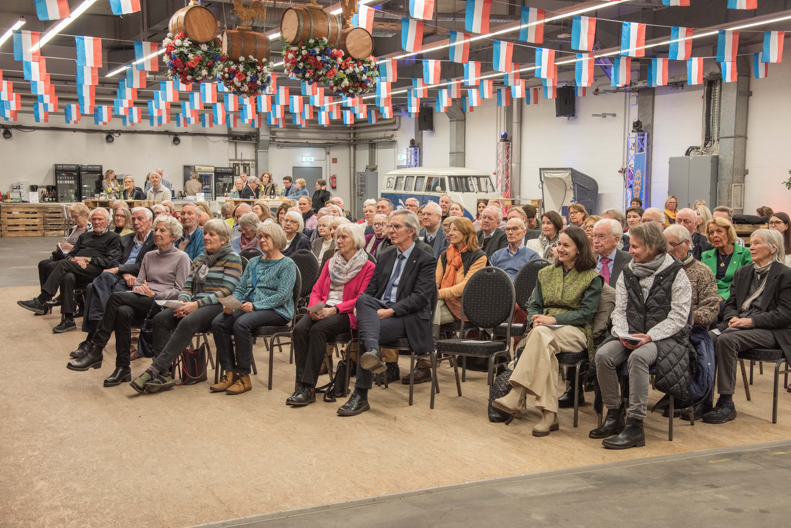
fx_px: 1011
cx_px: 396
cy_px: 264
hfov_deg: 42.7
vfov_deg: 29.3
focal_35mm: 46
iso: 1250
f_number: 7.1
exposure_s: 1/50
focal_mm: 46
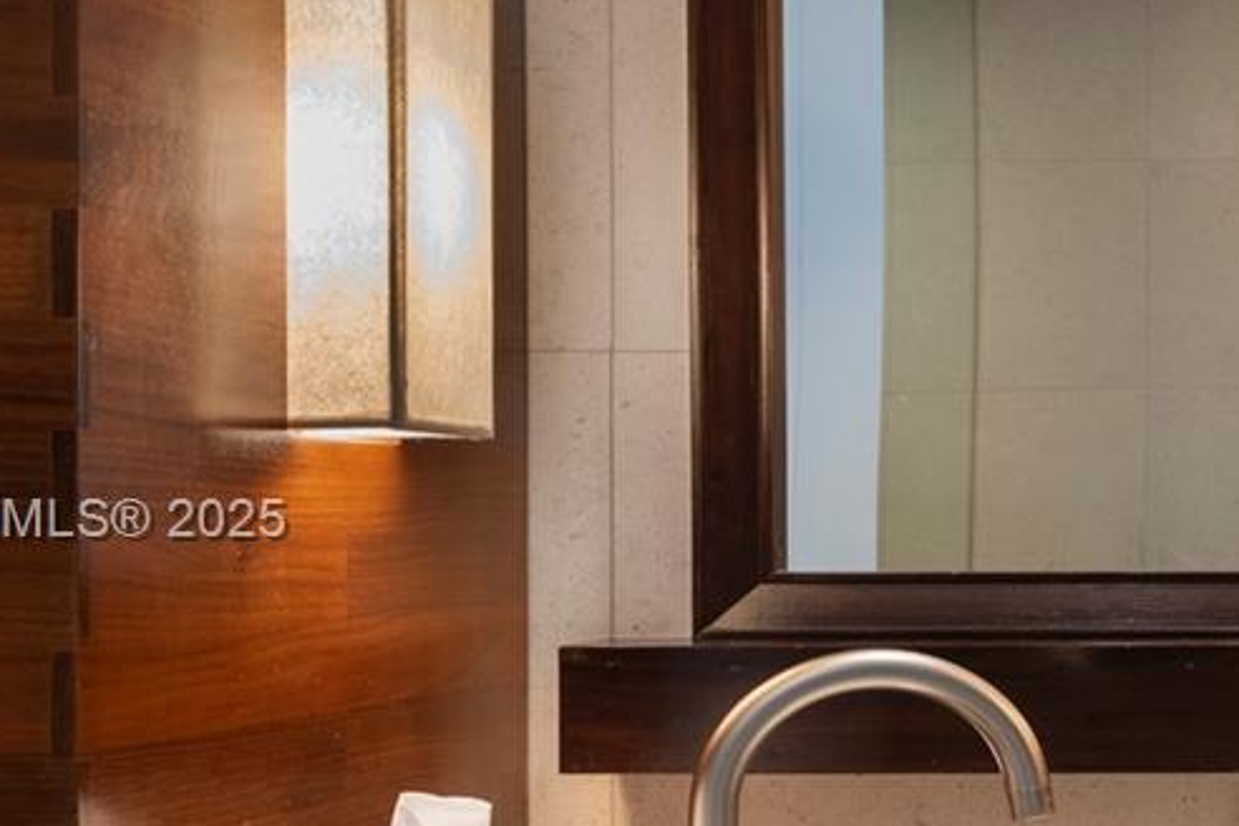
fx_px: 2684
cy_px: 525
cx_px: 1496
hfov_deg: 23.7
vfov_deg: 17.5
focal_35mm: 78
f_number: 9
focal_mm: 24
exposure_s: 1/10
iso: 500
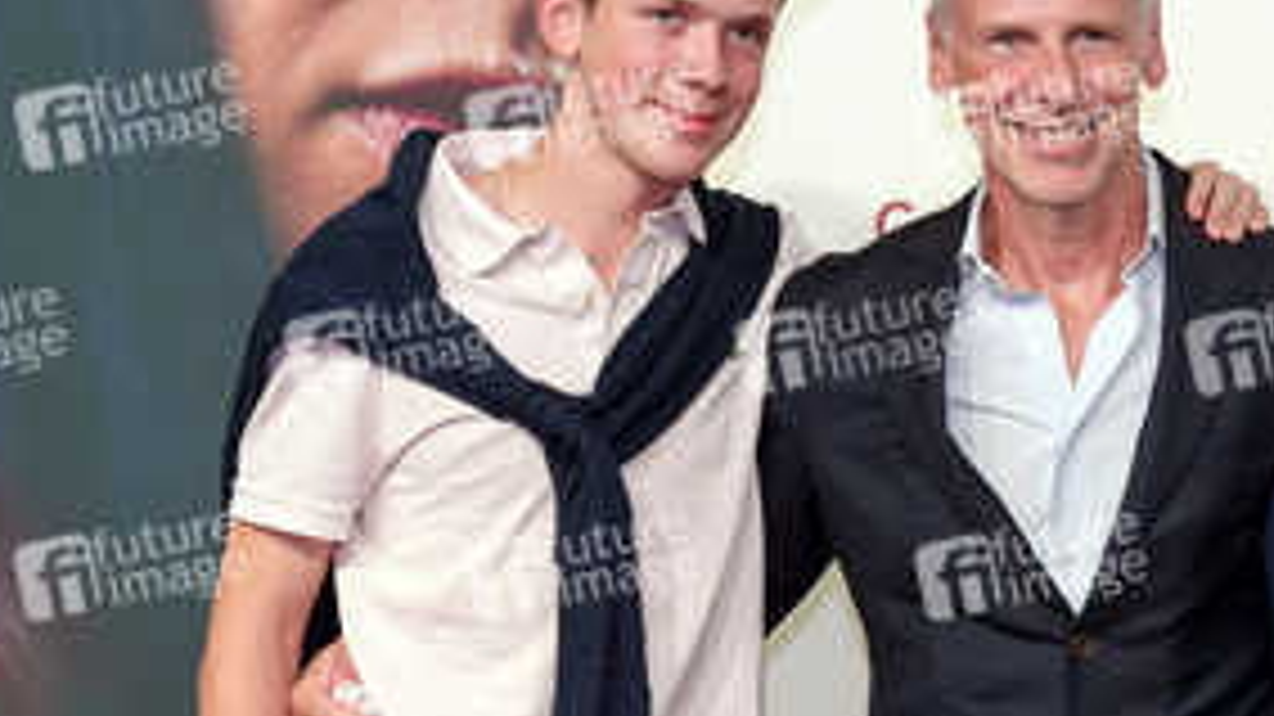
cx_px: 912
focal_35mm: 120
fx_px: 4053
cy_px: 455
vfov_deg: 10.1
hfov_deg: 17.8
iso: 320
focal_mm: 72
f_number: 3.5
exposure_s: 1/250
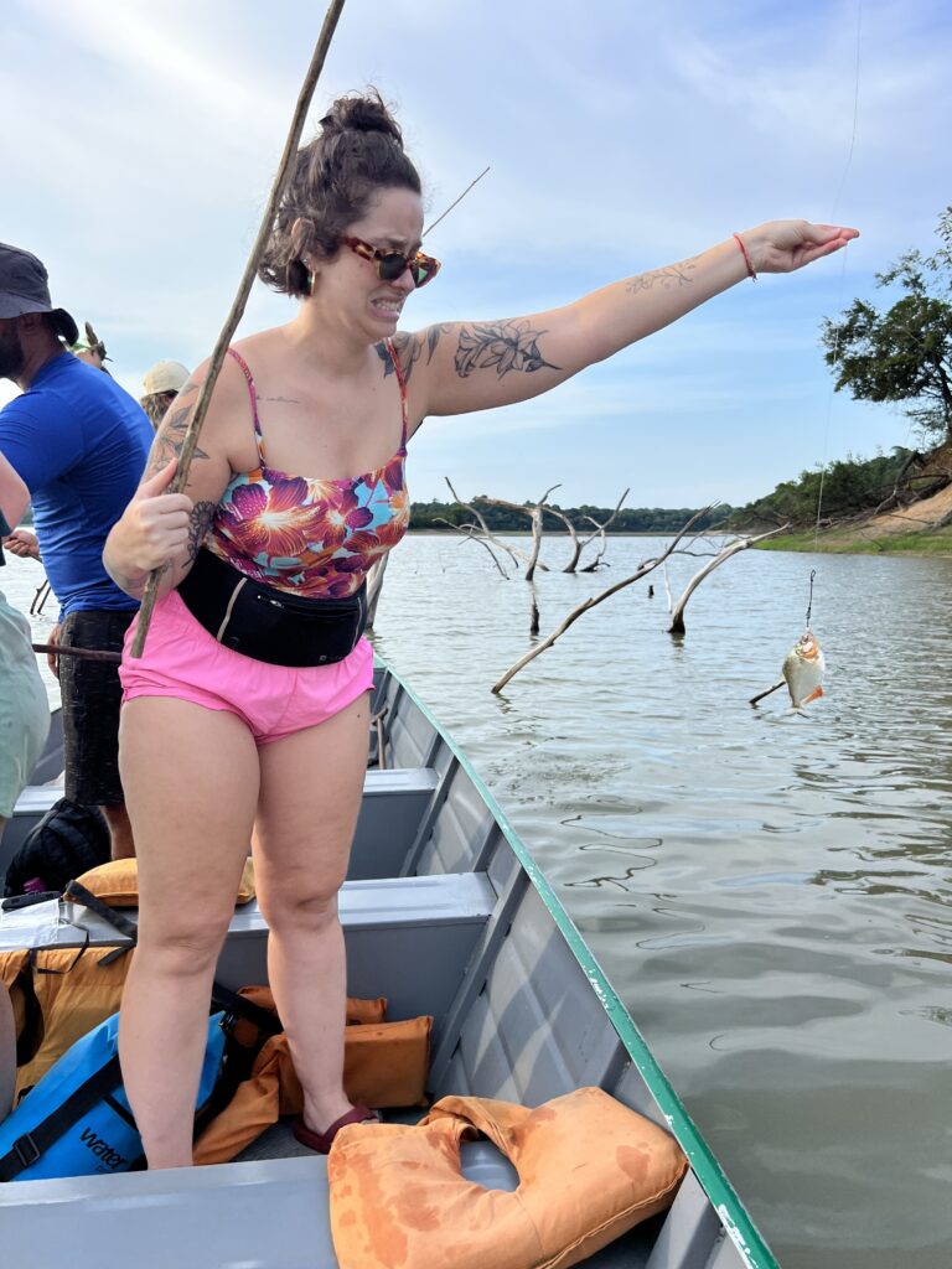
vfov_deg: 67.3
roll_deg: -0.3
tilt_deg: -7.1
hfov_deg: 53.1
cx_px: 476
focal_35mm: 26
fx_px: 953
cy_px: 634
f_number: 1.5
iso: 50
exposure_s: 1/1779
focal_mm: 5.7
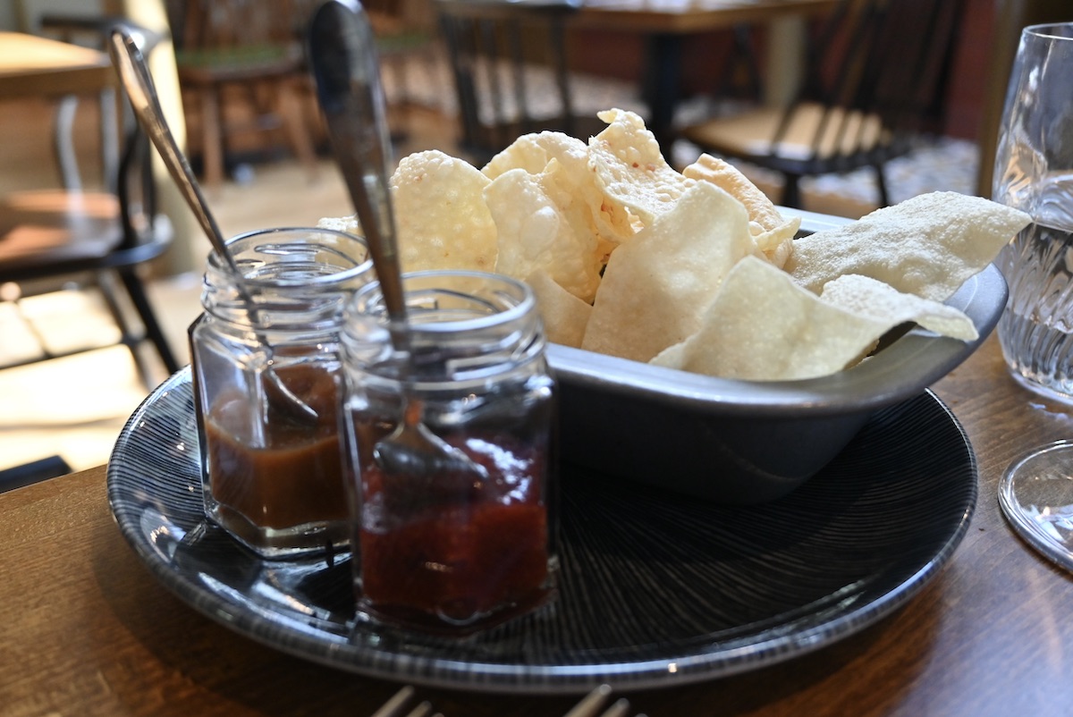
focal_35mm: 32
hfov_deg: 59.5
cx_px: 536
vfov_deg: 41.8
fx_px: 940
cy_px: 358
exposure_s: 1/125
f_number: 4
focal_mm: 21
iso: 800
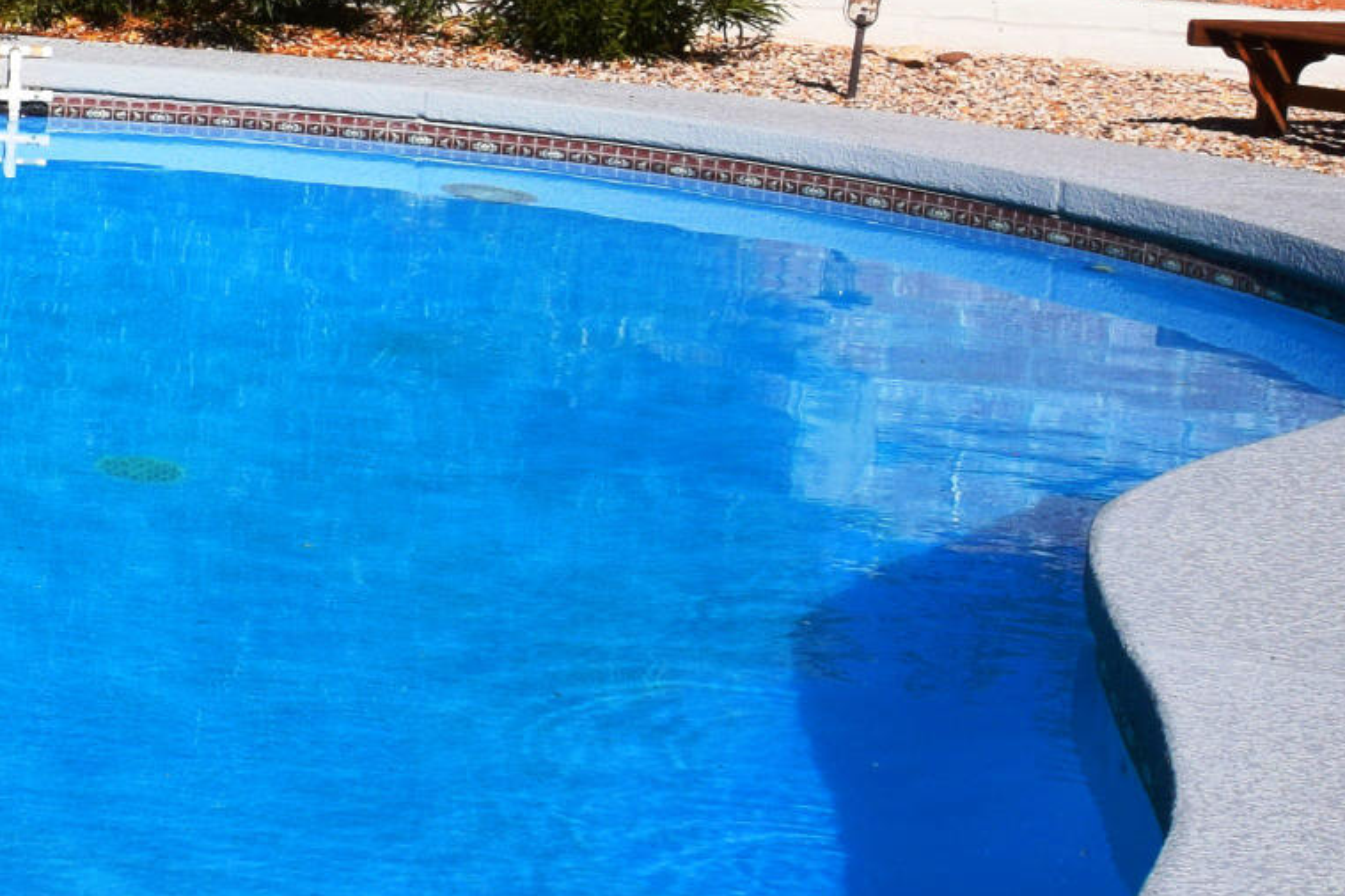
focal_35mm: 101
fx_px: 3772
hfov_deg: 16.5
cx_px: -1144
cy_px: 7
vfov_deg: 13.4
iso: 200
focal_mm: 17
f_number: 11
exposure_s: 1/500
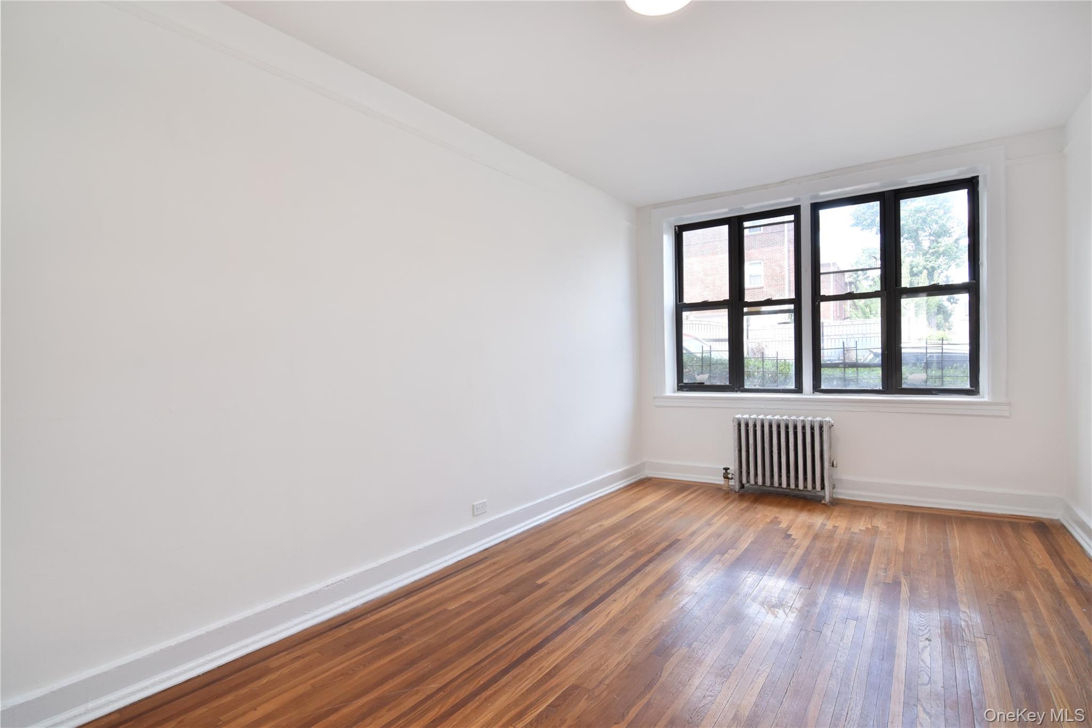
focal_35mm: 16
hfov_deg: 95.0
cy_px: 364
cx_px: 546
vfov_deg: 72.0
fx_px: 500
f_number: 11
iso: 640
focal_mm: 11
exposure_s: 1/60
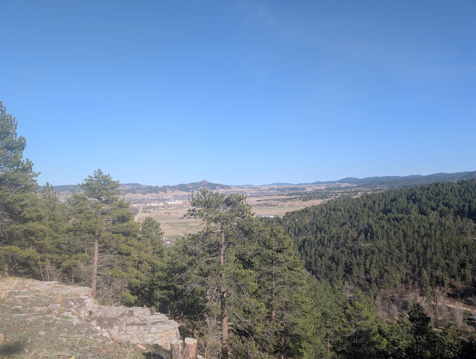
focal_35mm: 24
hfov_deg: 71.5
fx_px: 330
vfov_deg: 56.9
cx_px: 238
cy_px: 180
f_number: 1.68
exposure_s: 1/917
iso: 23
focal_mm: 6.9
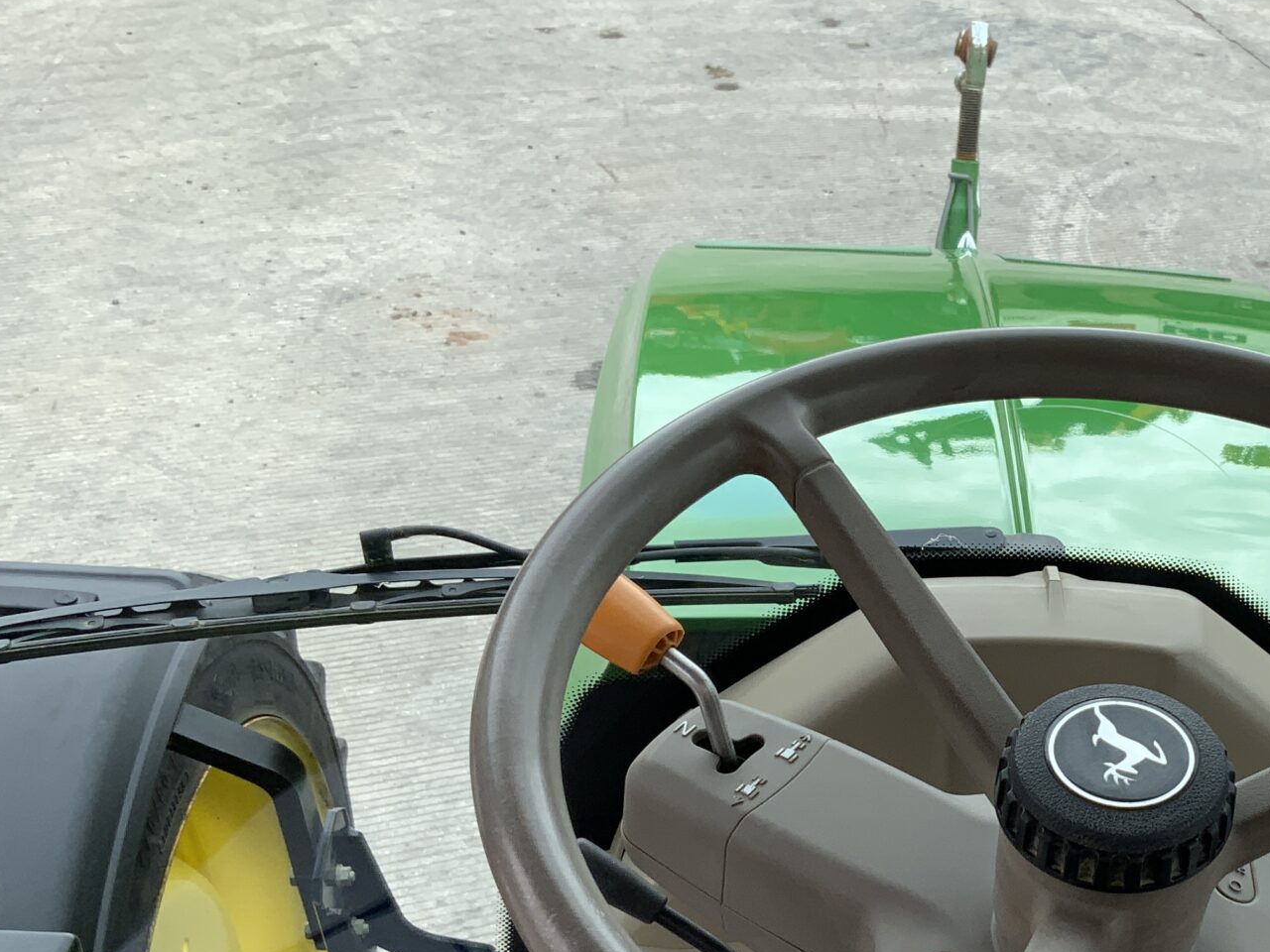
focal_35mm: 58
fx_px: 2128
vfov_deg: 25.0
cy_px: 670
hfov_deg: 31.8
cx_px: 1117
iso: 16
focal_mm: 3
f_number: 1.8
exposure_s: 1/355
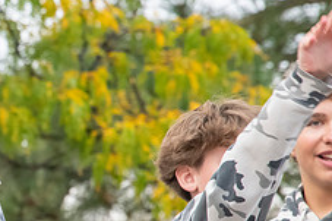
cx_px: -82
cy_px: 176
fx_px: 7077
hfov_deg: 2.7
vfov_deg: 1.8
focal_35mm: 768
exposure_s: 1/250
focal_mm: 300
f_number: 11
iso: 3200
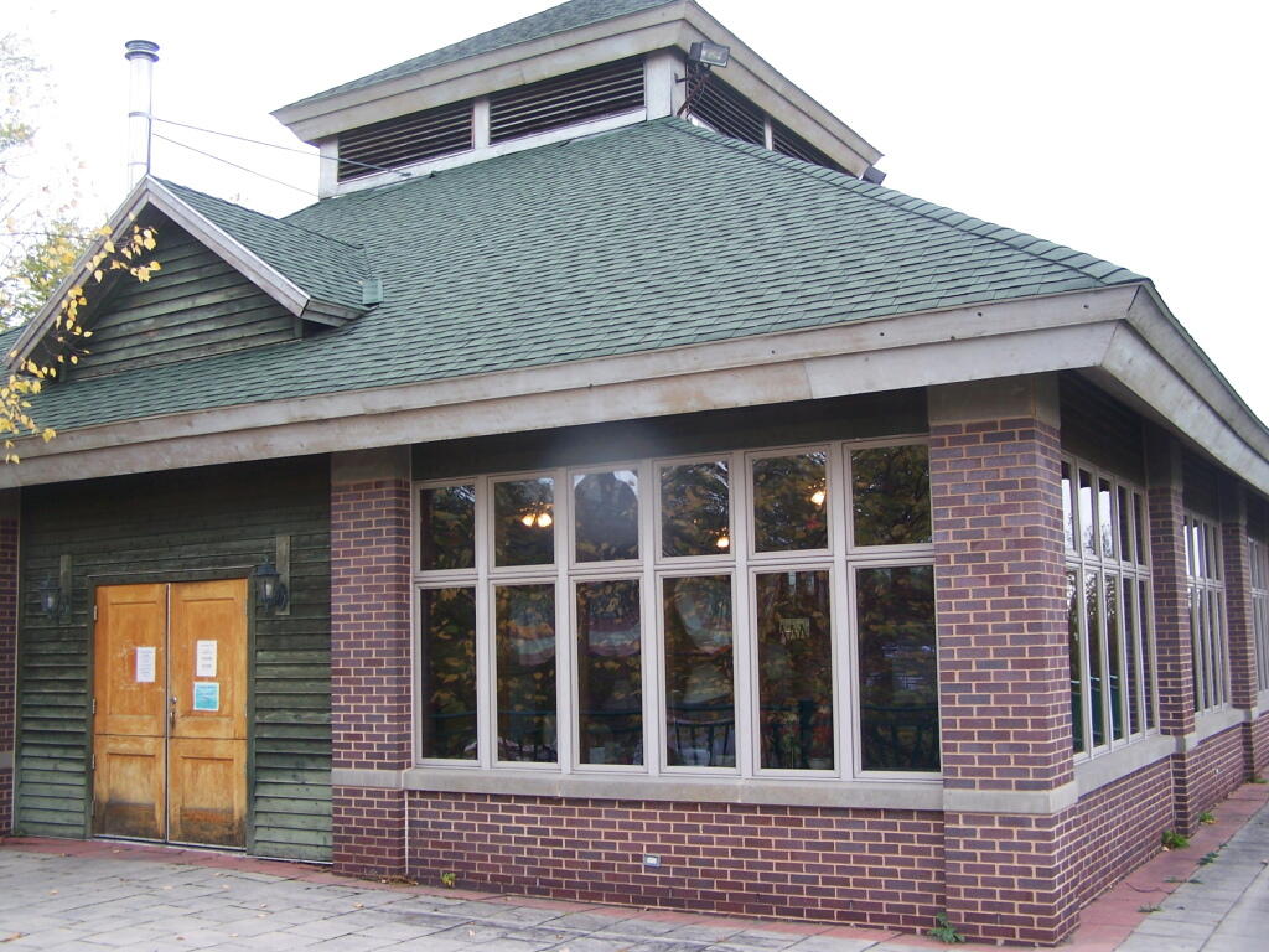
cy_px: 476
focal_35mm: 38
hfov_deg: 49.0
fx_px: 1393
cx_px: 634
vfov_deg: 37.7
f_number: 2.8
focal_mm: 6.3
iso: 80
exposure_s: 1/80
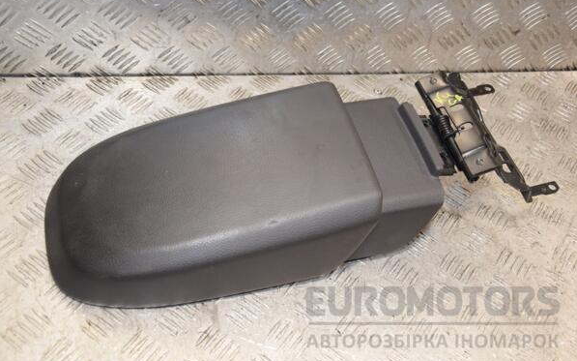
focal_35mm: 43
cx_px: 288
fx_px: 676
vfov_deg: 29.9
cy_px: 172
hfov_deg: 46.2
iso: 800
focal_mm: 28
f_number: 5
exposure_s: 1/160
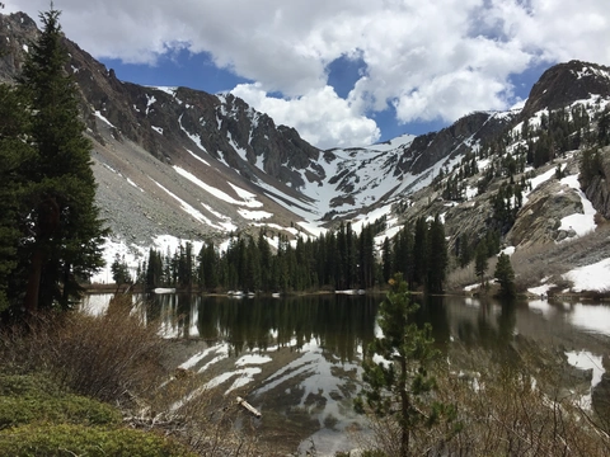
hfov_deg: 61.7
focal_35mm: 29
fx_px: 511
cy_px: 228
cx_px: 305
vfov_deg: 48.2
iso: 32
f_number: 2.2
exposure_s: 1/4405
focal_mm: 4.15
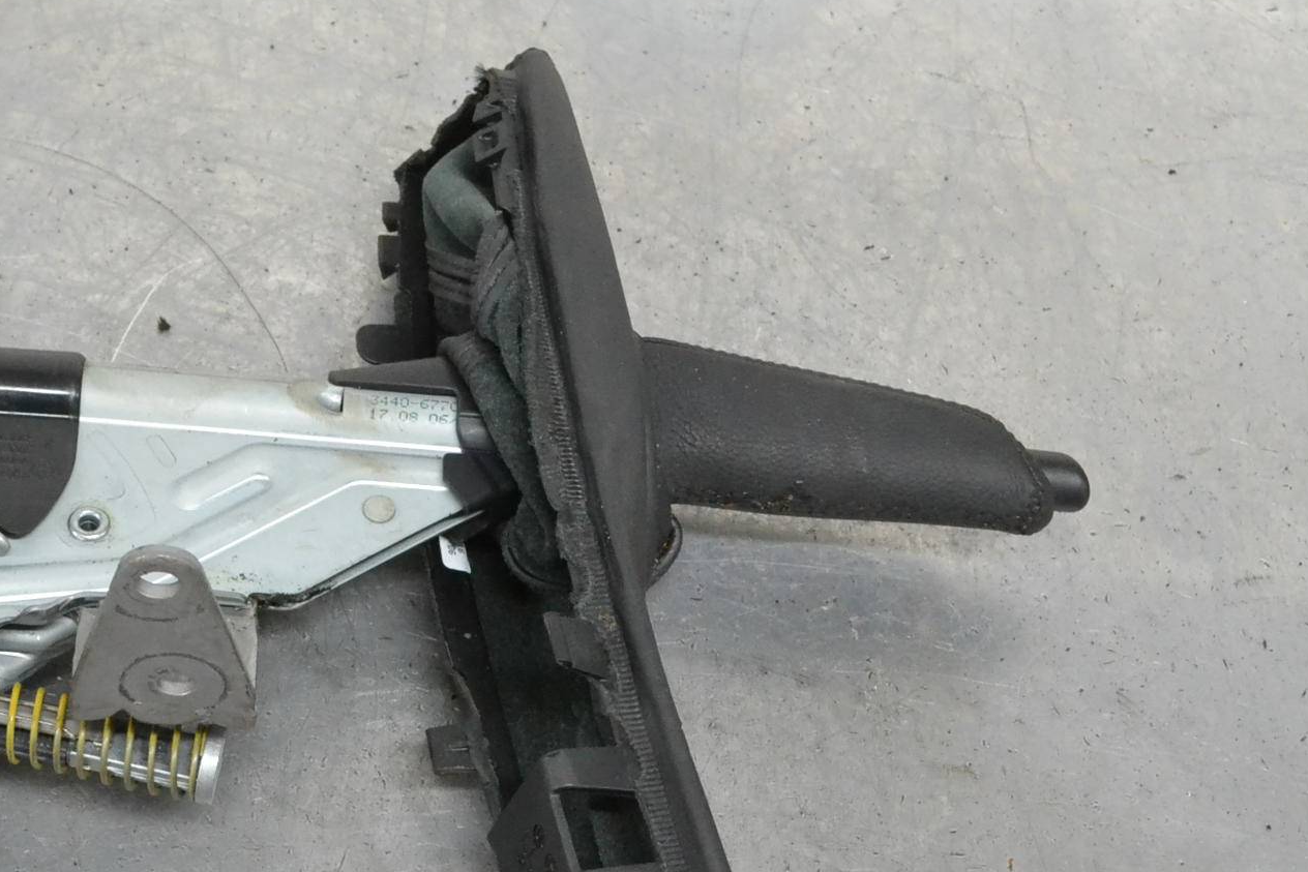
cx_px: 295
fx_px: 2979
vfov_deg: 16.6
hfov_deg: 24.4
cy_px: 599
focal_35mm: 82
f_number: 7.1
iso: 3200
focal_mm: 30
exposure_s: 1/100
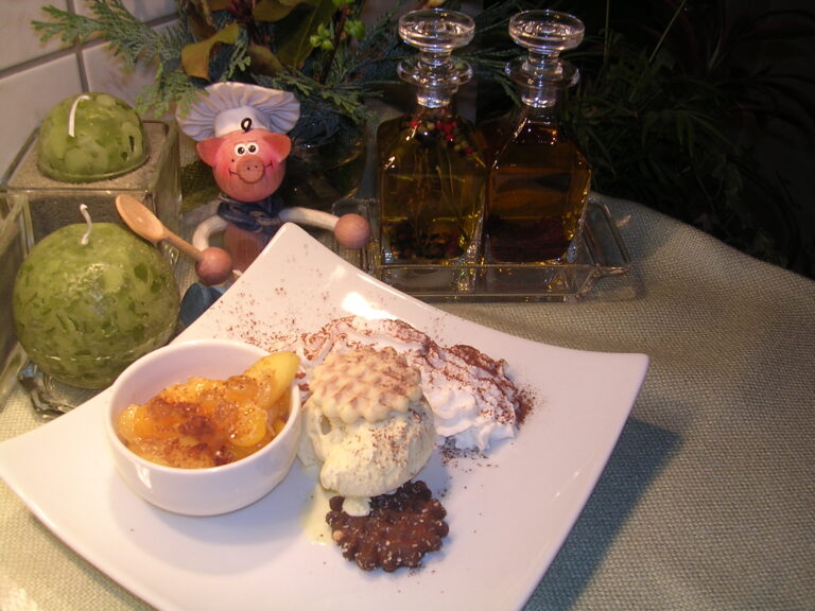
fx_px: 895
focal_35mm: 38
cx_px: 408
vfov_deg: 37.7
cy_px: 306
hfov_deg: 49.0
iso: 100
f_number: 2.8
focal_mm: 5.8
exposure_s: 1/30
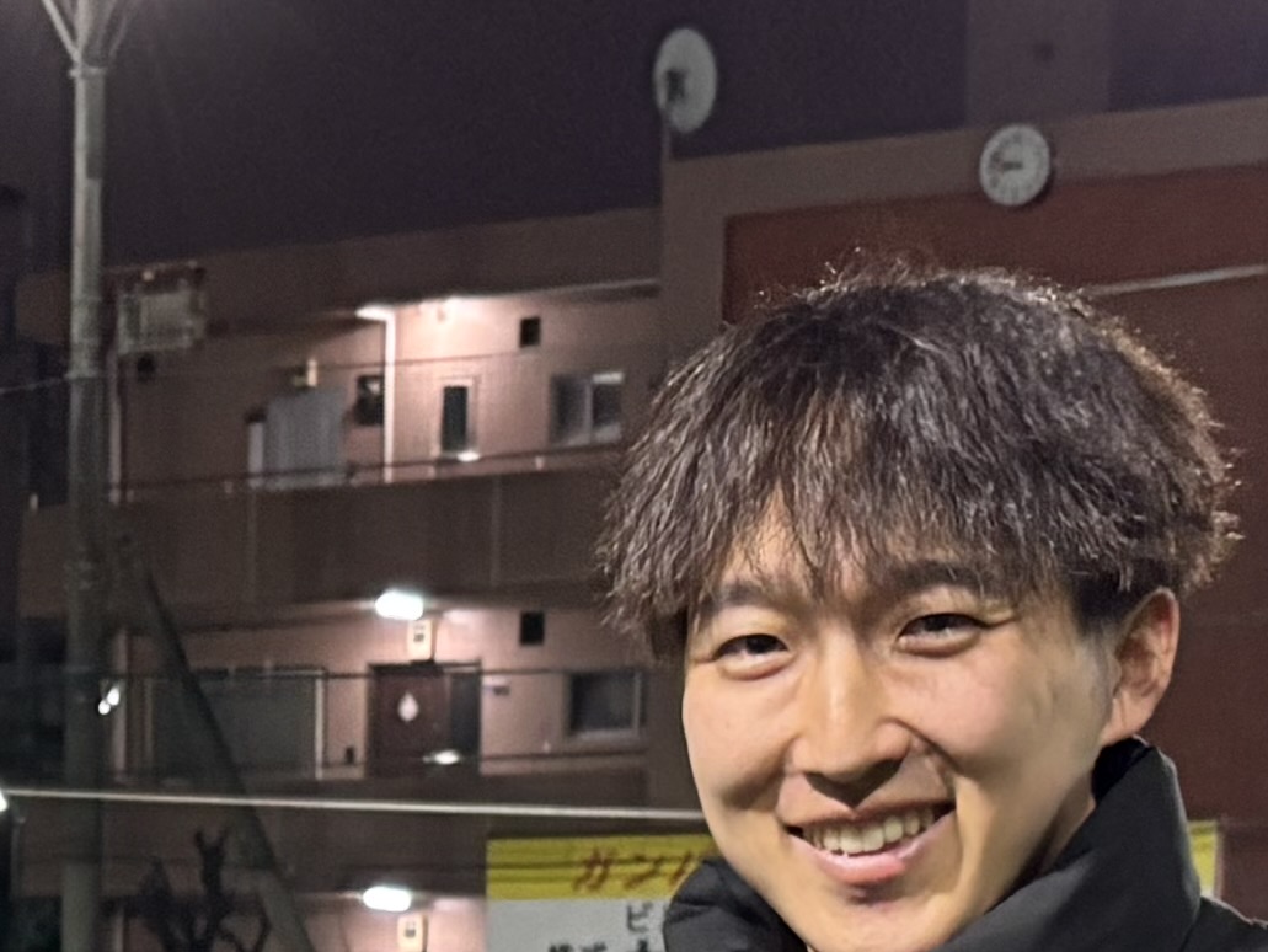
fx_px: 5277
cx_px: -128
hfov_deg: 13.4
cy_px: 1720
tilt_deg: -7.1
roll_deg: -0.5
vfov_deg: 9.8
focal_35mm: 144
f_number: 1.6
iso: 400
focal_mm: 5.96
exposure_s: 1/33
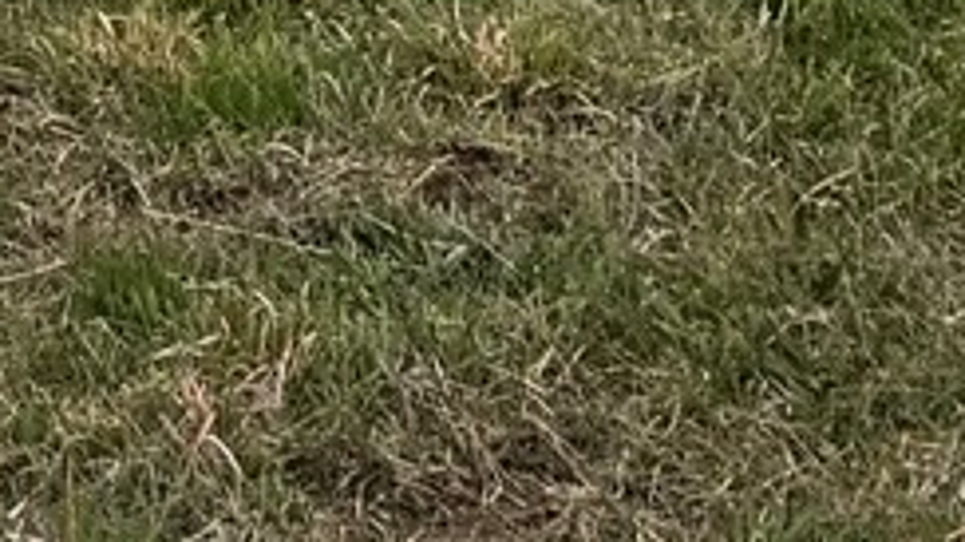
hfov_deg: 10.3
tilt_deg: -4.0
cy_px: -1705
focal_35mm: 206
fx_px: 5269
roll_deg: -0.6
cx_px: -95
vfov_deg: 5.2
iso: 80
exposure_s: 1/5348
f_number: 1.78
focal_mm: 6.76
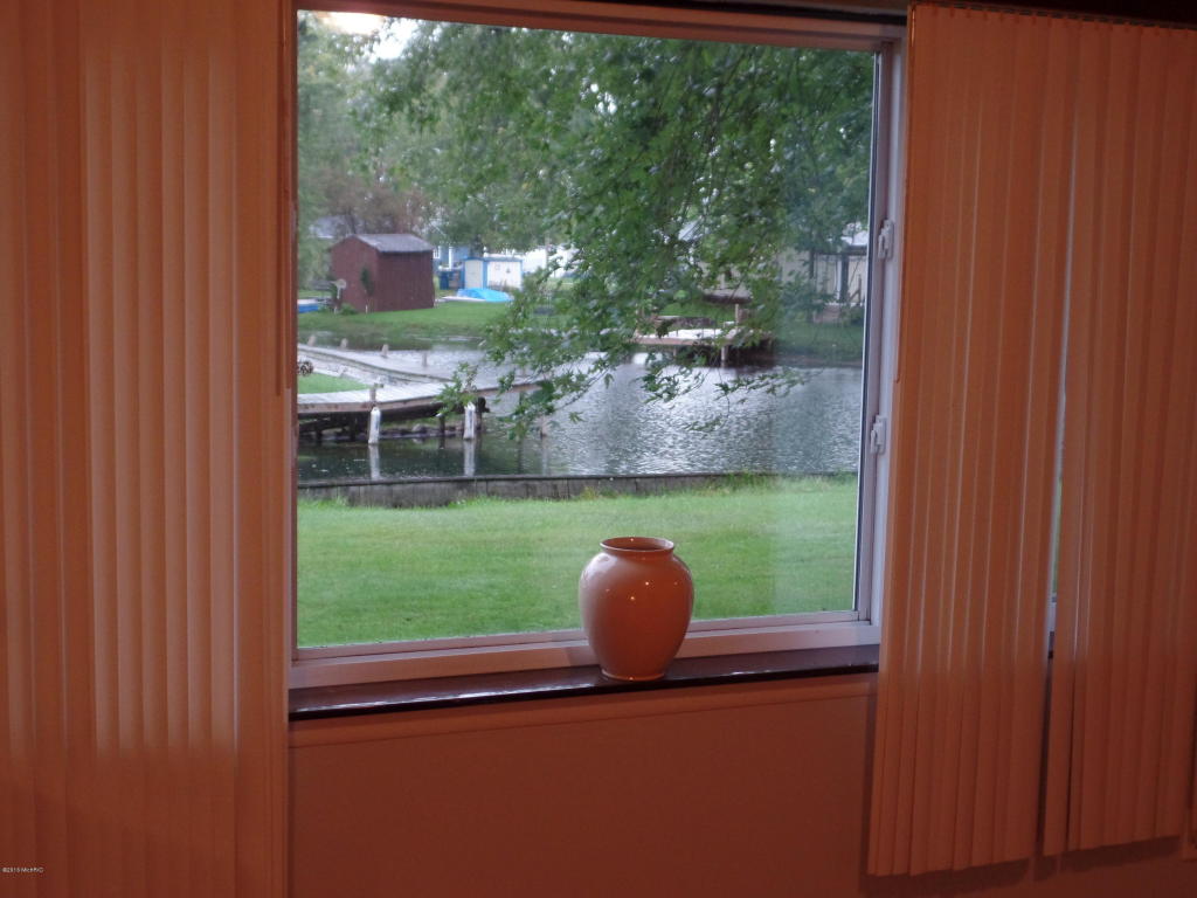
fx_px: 1798
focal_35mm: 52
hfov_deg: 36.8
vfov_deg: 28.0
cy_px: 449
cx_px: 598
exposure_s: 1/30
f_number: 3.4
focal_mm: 9.2
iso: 320
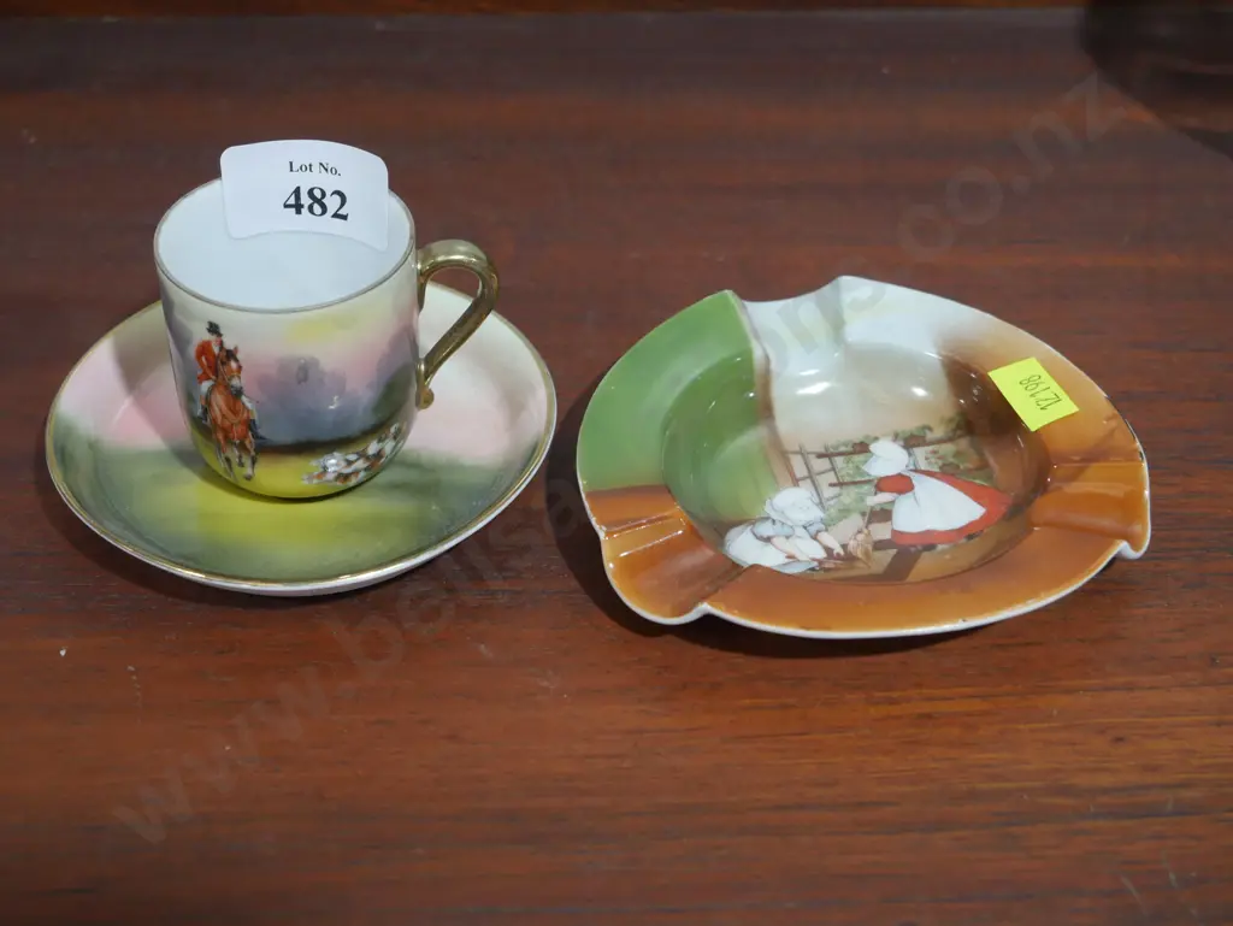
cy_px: 463
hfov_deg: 32.2
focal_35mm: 60
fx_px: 2138
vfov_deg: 24.4
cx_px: 616
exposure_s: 1/60
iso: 800
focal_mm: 30
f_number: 5.4
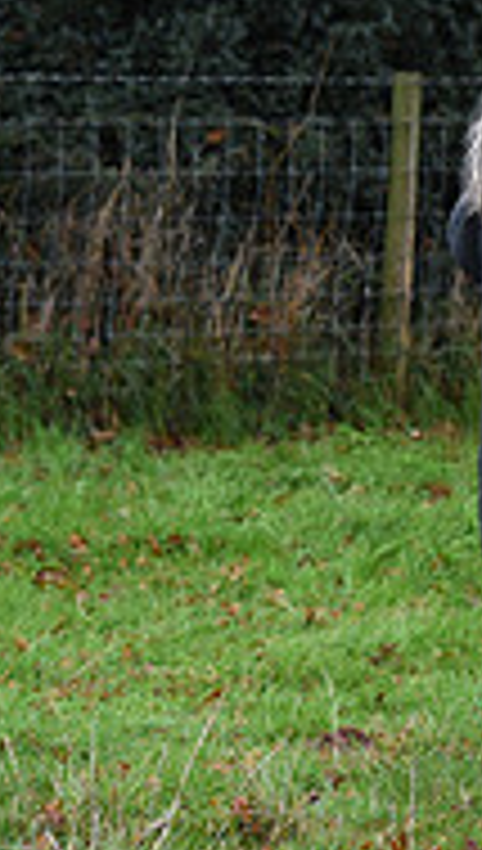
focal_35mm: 391
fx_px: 8841
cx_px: 1275
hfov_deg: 3.1
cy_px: 198
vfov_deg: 5.5
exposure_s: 1/800
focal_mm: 122
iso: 2000
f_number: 6.3
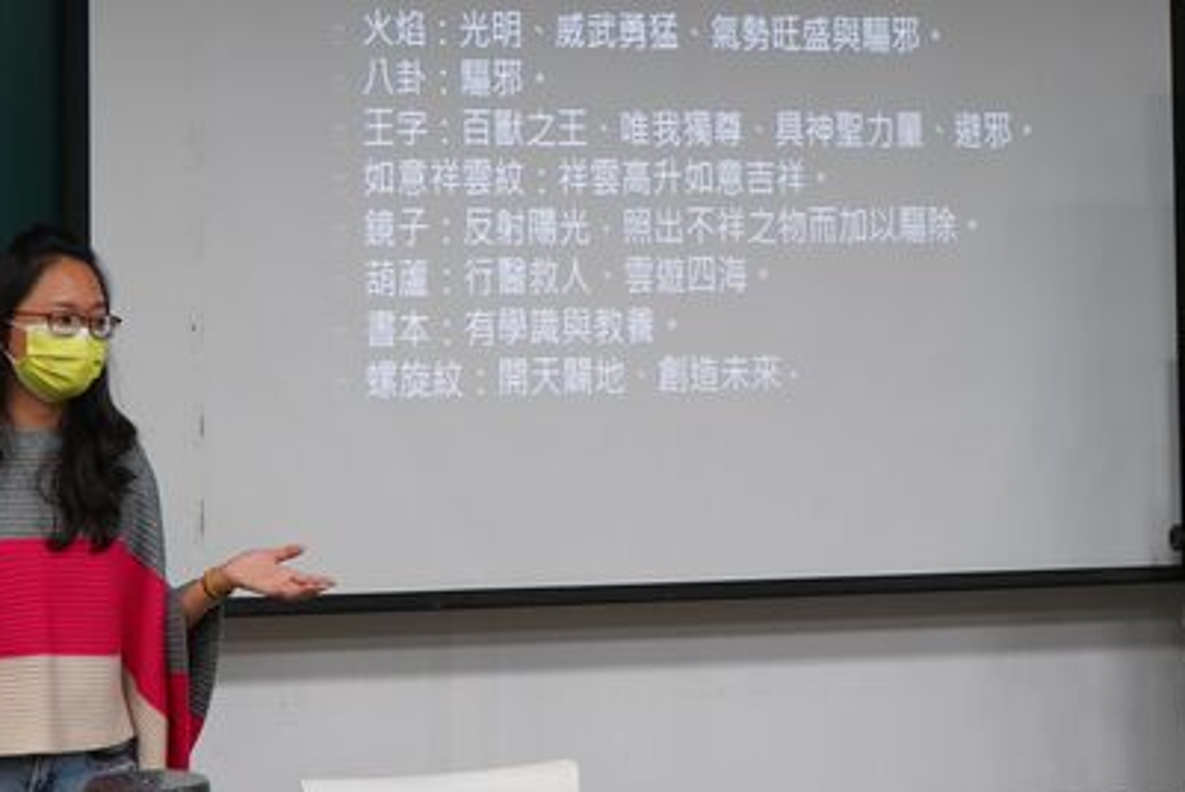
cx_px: 529
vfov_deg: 18.2
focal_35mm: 75
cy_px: 264
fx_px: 2470
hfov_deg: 27.0
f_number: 5.6
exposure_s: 1/50
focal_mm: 43
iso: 1000
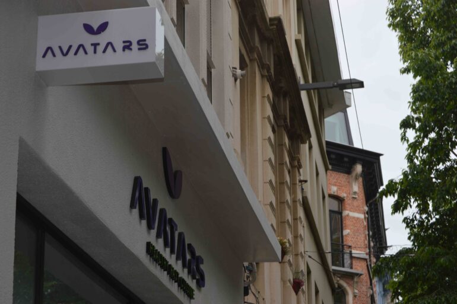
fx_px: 1047
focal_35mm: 82
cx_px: 228
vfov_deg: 16.5
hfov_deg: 24.6
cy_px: 152
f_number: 5.6
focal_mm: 55
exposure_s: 1/200
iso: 100
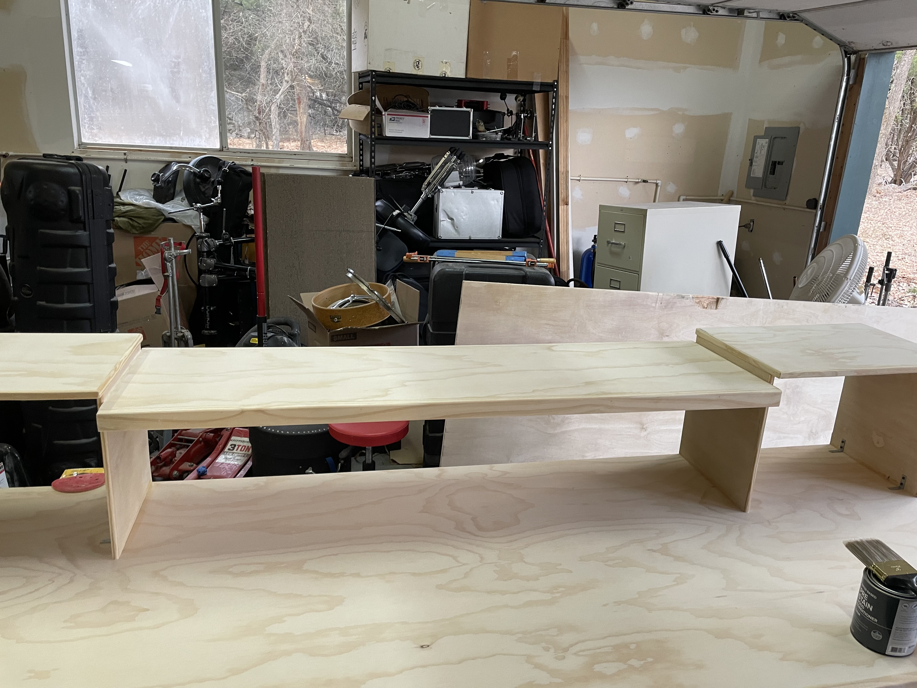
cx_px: 458
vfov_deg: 53.1
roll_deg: -3.2
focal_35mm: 26
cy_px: 344
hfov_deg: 67.3
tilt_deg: -17.0
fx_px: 689
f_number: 1.6
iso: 125
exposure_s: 1/60
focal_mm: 4.2
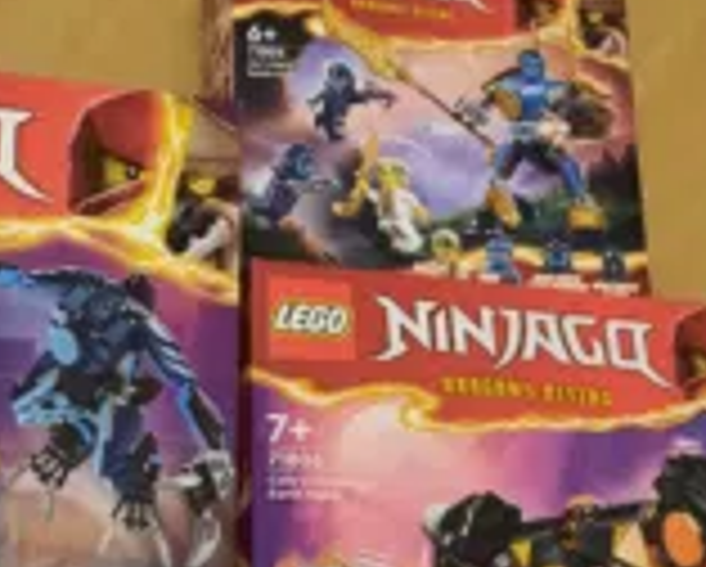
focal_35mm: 62
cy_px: 540
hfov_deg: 29.3
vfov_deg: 23.8
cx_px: 81
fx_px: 1297
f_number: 2
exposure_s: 1/25
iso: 400
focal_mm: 4.6
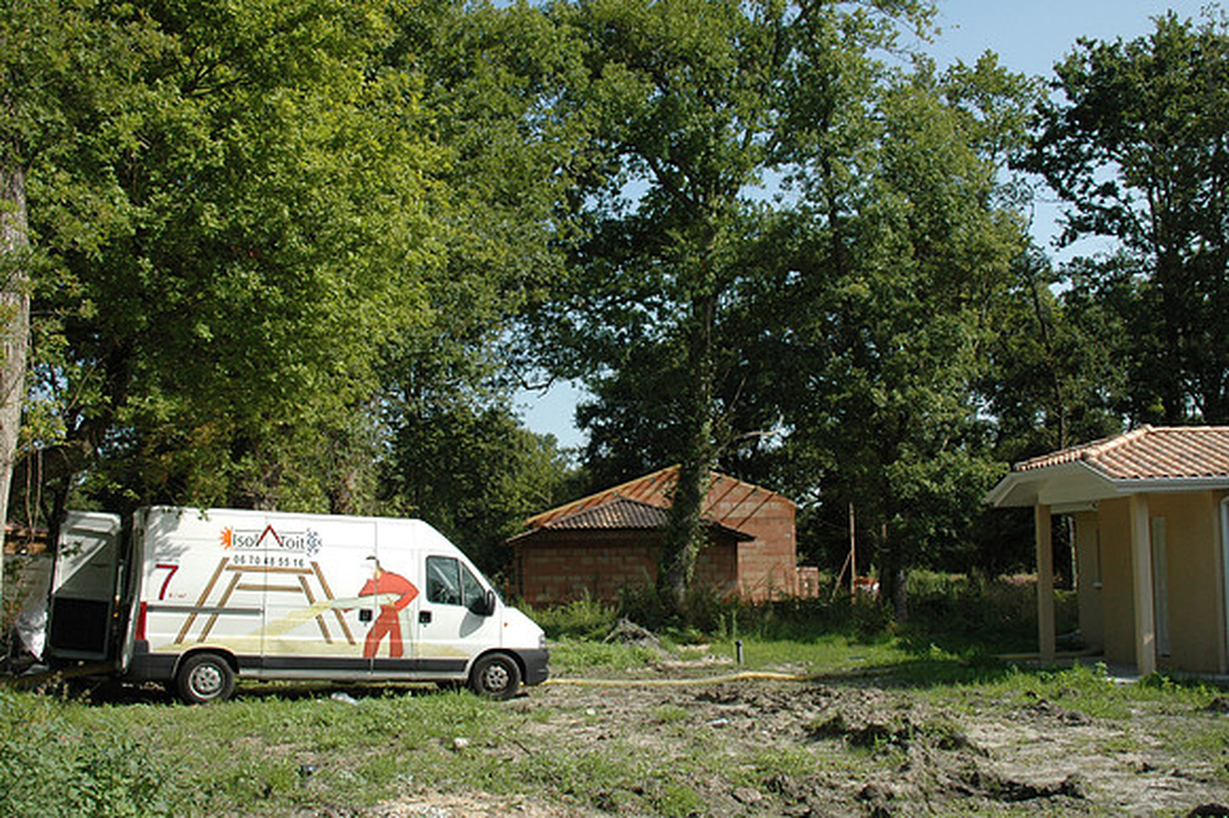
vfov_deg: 31.9
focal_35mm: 42
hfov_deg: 46.4
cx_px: 614
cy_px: 409
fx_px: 1433
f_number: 10
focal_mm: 28
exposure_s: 1/400
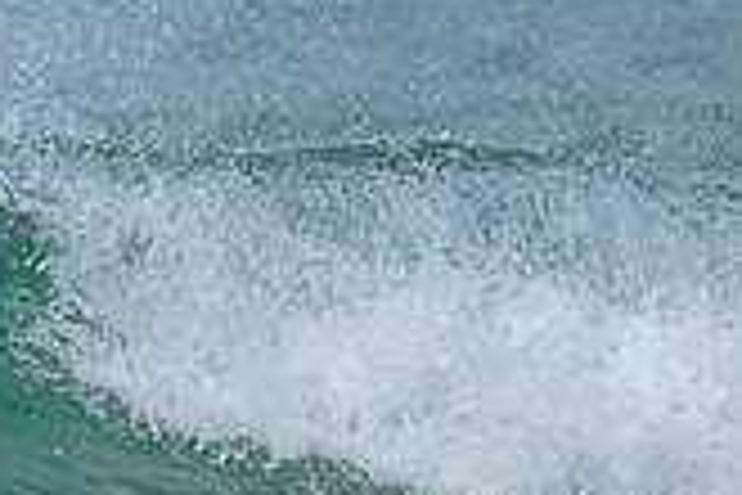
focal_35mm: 3395
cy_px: 251
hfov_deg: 0.6
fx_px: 69969
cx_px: -579
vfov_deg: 0.4
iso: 320
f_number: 6.3
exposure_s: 1/2000
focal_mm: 800
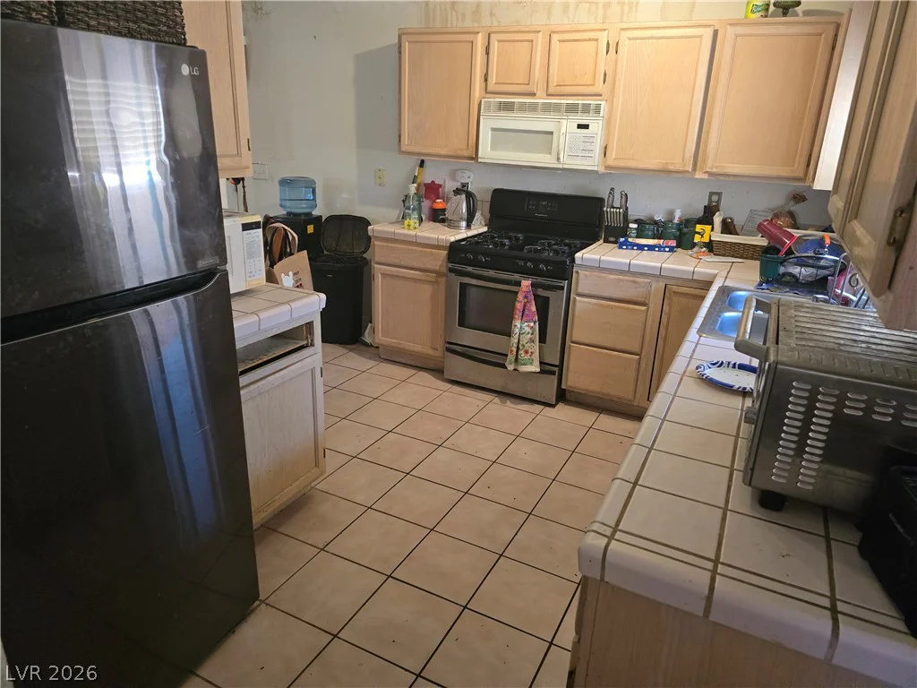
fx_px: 609
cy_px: 344
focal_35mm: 23
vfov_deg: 58.9
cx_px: 458
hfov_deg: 73.9
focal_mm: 6.3
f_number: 1.7
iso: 1000
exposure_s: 1/120
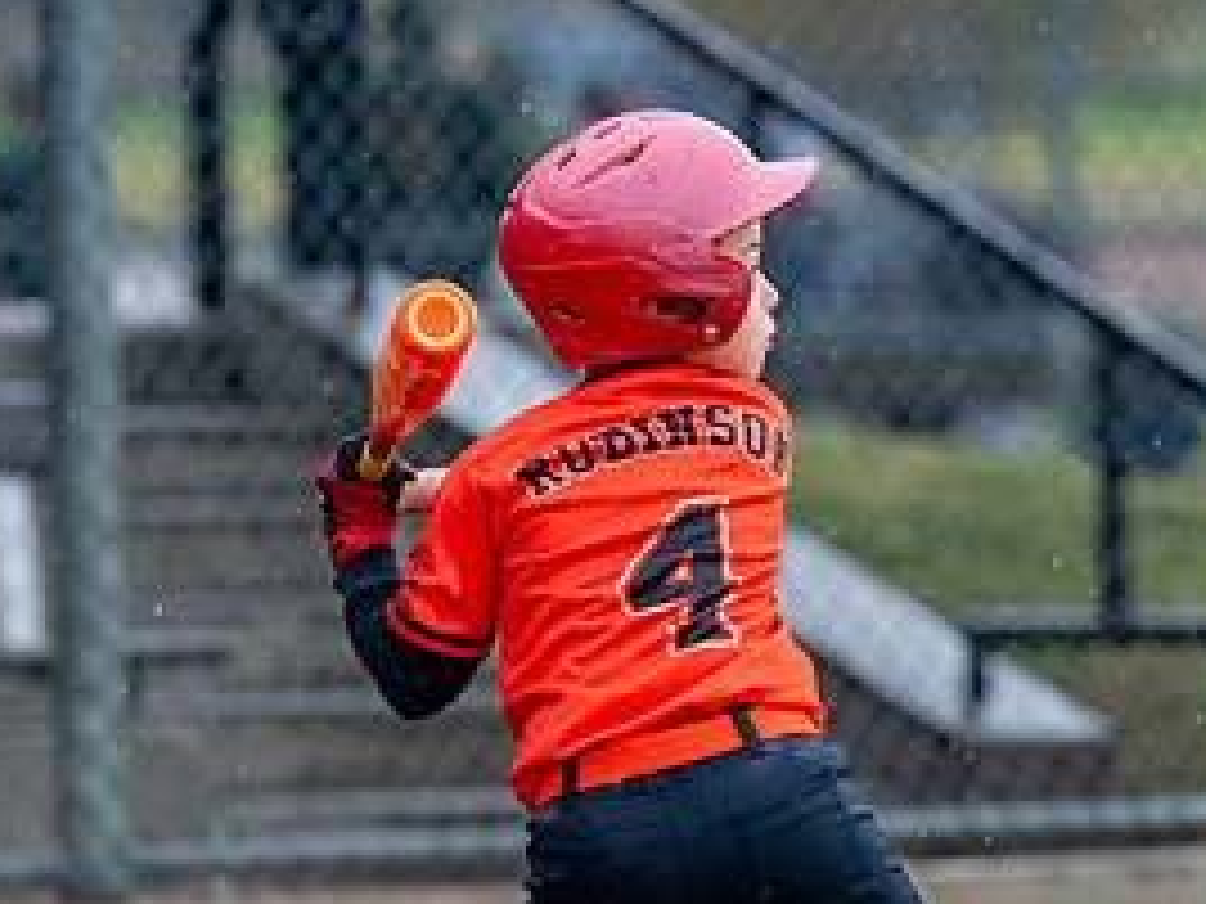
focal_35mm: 537
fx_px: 18709
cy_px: 479
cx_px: 612
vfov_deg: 2.8
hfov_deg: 3.7
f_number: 2.8
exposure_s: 1/1000
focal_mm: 163
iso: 1600
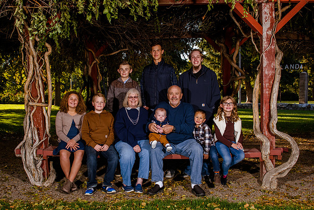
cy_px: 119
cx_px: 139
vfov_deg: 34.8
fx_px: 333
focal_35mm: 38
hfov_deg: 50.3
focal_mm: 27
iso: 500
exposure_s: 1/200
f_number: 8
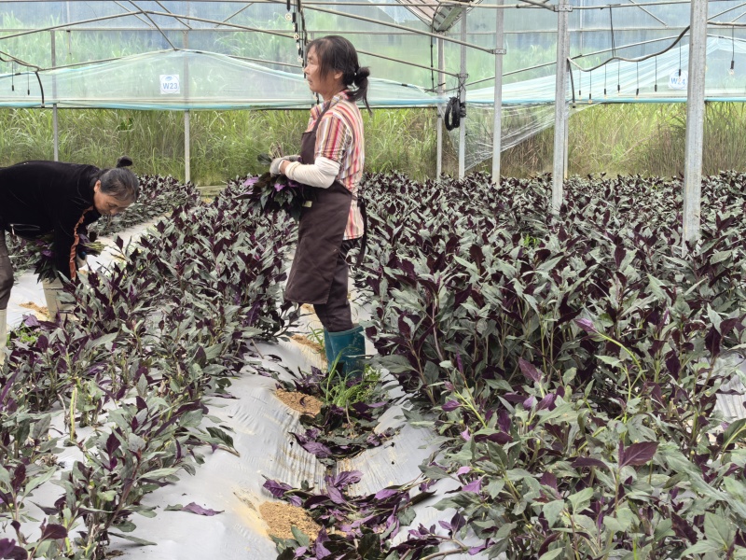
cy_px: 280
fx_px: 1444
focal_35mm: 67
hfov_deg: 29.0
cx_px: 373
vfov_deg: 21.9
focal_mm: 6.98
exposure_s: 1/131
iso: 50
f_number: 2
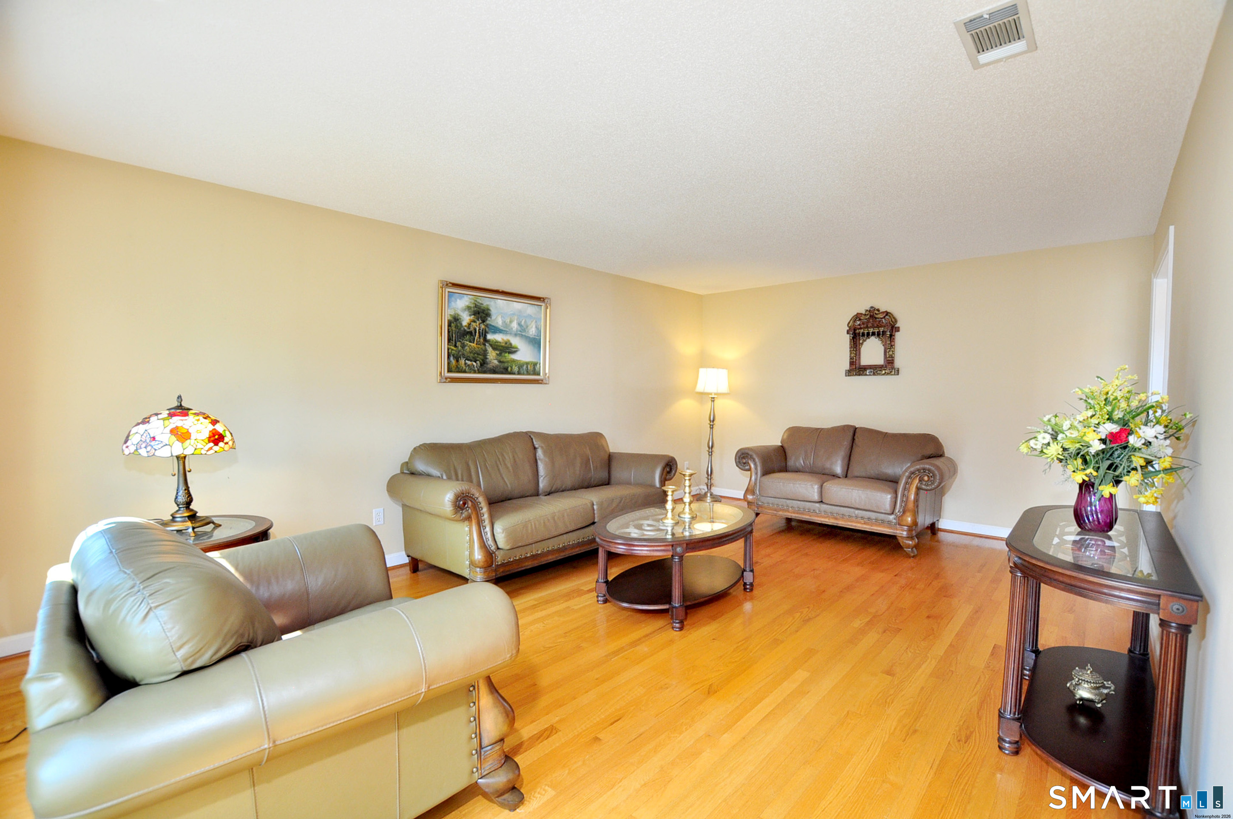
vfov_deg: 77.2
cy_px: 410
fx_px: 513
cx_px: 616
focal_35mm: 15
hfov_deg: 100.5
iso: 500
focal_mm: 10
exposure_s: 1/40
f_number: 5
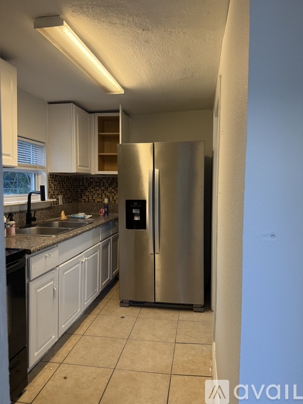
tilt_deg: -2.6
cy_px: 202
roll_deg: -0.5
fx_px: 280
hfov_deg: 56.8
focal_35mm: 24
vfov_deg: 71.6
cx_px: 152
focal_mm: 6.76
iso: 250
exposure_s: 1/60
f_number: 1.78
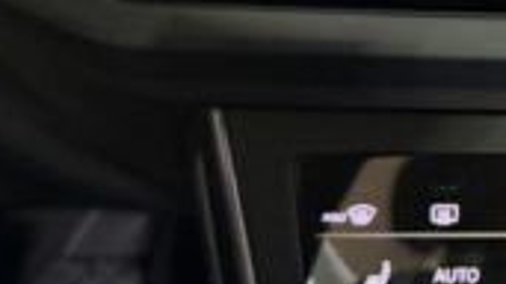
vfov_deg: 12.6
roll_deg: -1.2
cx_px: 740
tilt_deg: -28.3
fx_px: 1274
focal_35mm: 95
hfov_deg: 19.7
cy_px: 22
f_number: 1.78
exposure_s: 1/33
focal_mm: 6.76
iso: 800
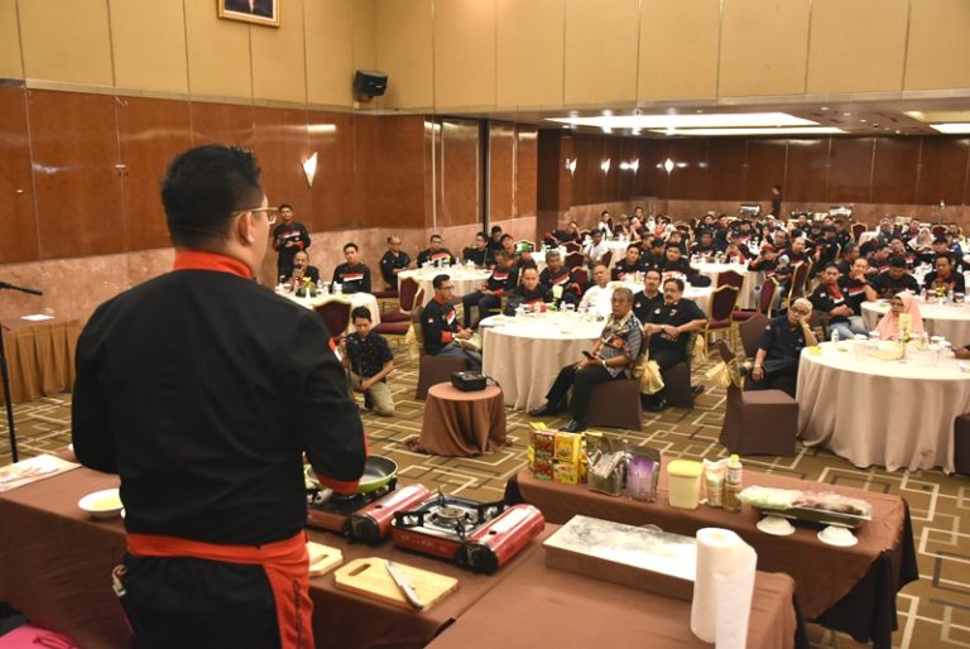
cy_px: 324
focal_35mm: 33
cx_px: 485
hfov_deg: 57.2
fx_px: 890
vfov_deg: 40.1
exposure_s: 1/30
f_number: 3.5
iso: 1800
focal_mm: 22
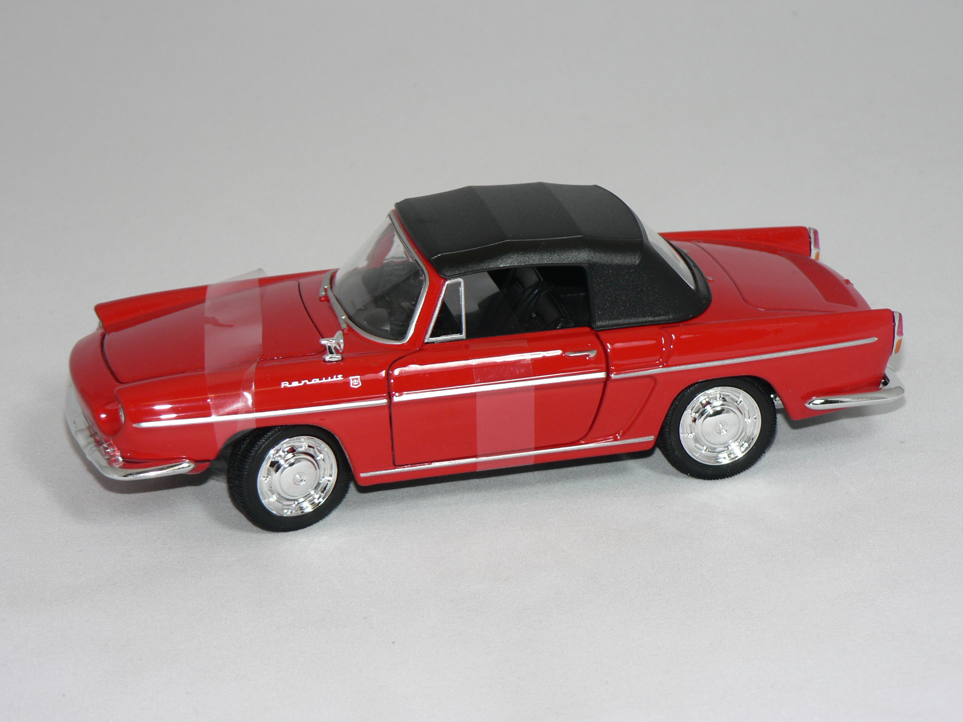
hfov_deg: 20.7
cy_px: 361
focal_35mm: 95
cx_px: 482
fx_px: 2643
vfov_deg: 15.6
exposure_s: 1/60
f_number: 3.2
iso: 80
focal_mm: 15.8
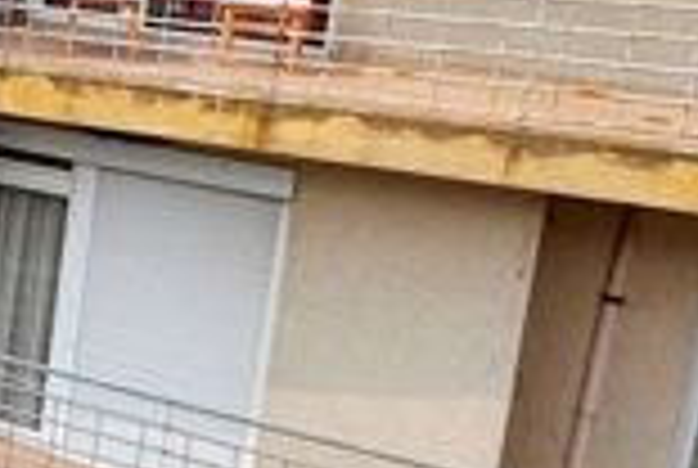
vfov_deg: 19.9
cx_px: -880
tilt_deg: -9.9
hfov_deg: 16.4
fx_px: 1282
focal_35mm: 66
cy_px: -32
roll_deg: +1.3
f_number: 2.2
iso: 50
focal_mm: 2.22
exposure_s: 1/2415
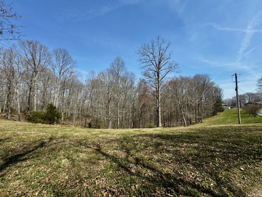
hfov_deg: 102.1
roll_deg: +0.5
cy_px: 98
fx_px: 106
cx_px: 131
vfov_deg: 85.7
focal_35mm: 14
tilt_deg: +5.3
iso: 50
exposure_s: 1/1600
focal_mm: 2.22
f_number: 2.2
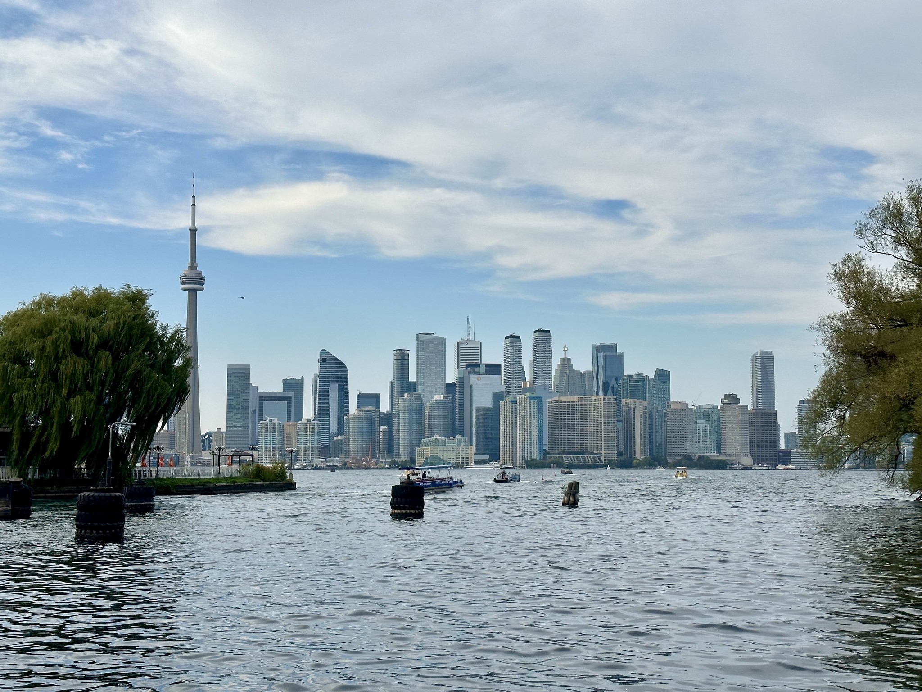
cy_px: 346
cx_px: 461
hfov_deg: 39.7
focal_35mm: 48
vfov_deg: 30.3
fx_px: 1278
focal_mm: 6.86
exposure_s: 1/2890
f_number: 1.78
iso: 64
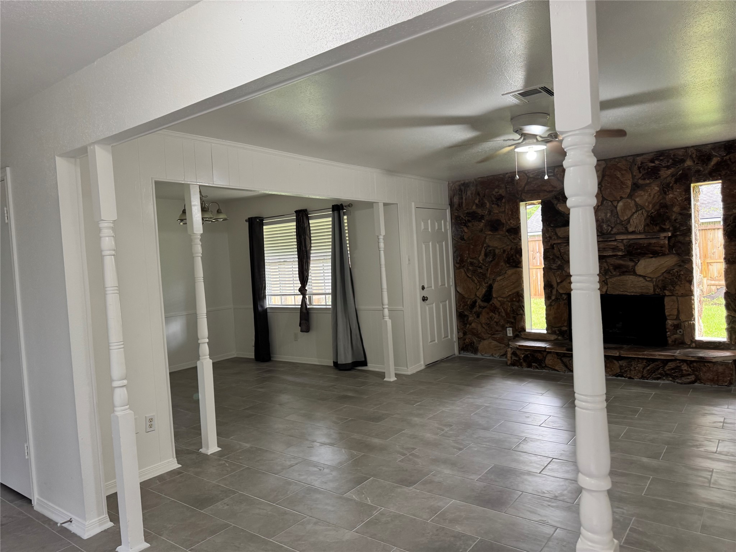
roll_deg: +3.6
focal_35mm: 24
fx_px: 510
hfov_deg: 71.6
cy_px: 276
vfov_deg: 56.8
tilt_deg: -2.8
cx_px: 368
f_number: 1.78
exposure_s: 1/60
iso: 160
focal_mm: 6.76
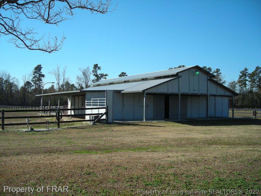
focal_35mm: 38
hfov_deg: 49.0
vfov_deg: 37.7
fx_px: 287
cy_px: 98
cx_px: 130
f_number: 6.4
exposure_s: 1/176
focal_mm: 6.3
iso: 50
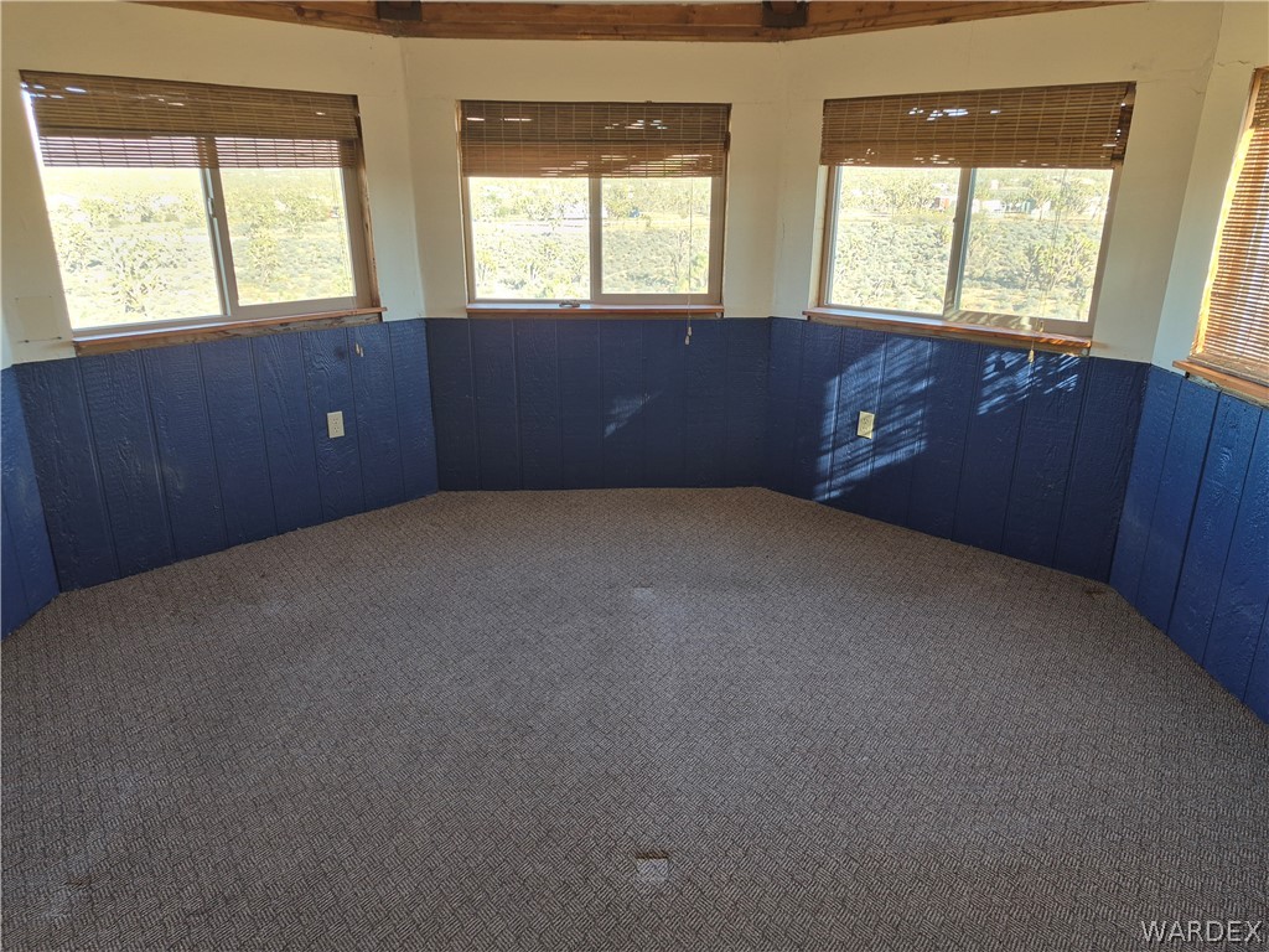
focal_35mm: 23
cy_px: 476
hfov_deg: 73.9
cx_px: 634
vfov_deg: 58.9
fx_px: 843
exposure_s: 1/120
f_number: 1.8
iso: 100
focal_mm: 5.4
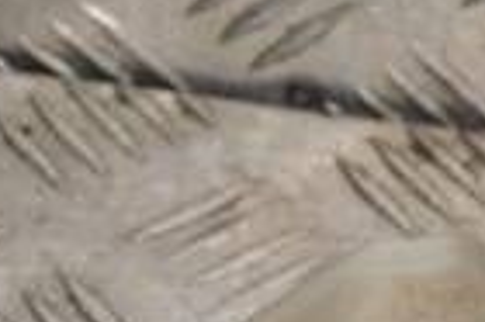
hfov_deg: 5.5
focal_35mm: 373
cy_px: 561
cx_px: 710
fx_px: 5019
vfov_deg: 3.7
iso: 800
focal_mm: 58
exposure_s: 1/200
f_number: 8
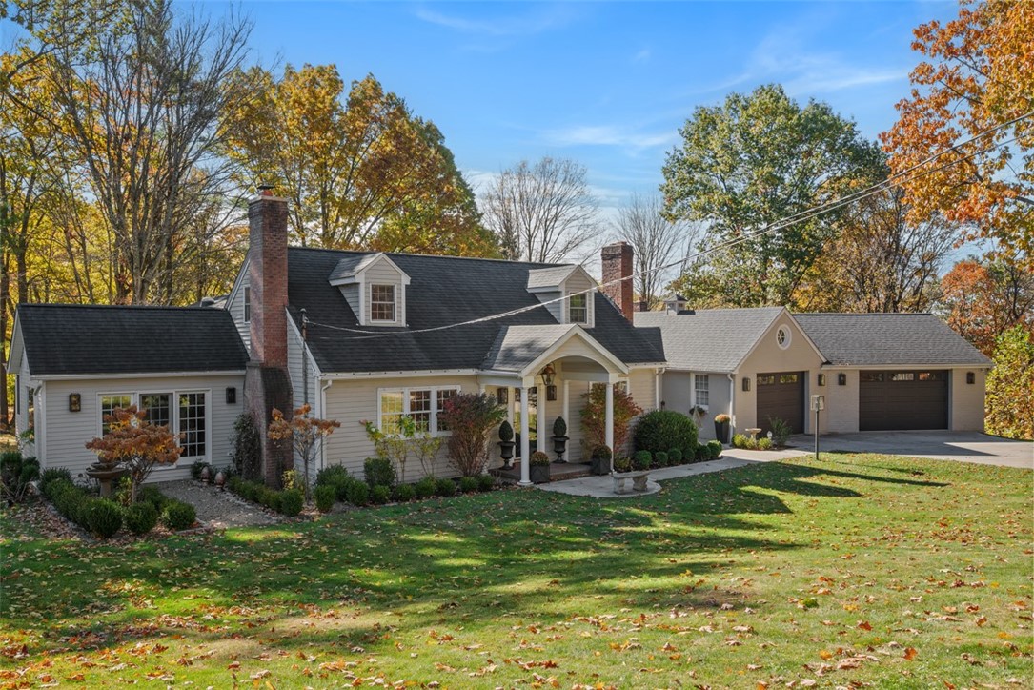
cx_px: 517
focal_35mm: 28
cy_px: 345
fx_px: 804
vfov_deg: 46.4
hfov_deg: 65.5
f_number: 8
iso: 400
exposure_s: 1/40
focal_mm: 28
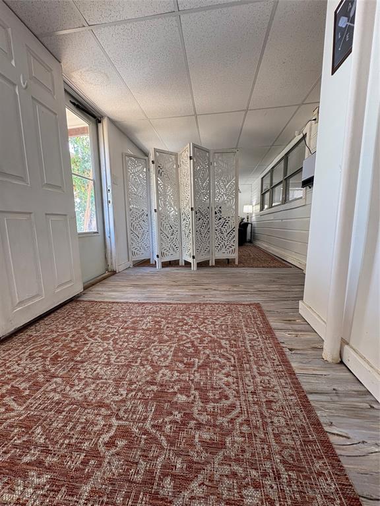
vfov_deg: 102.1
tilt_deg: -7.8
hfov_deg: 85.7
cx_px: 190
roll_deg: +0.1
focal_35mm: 14
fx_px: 205
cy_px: 253
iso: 125
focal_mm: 2.22
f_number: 2.2
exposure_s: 1/60
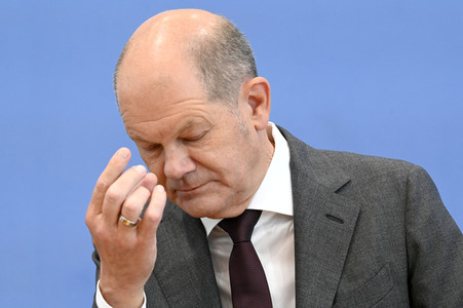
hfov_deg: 12.8
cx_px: 232
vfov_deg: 8.6
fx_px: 2056
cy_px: 154
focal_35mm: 160
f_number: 6.3
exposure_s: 1/640
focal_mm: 160
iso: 5000
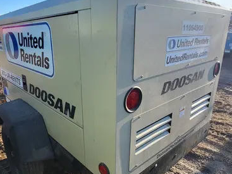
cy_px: 89
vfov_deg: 53.0
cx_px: 101
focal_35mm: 26
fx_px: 174
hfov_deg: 67.0
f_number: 2.2
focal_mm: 1.74
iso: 32
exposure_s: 1/452
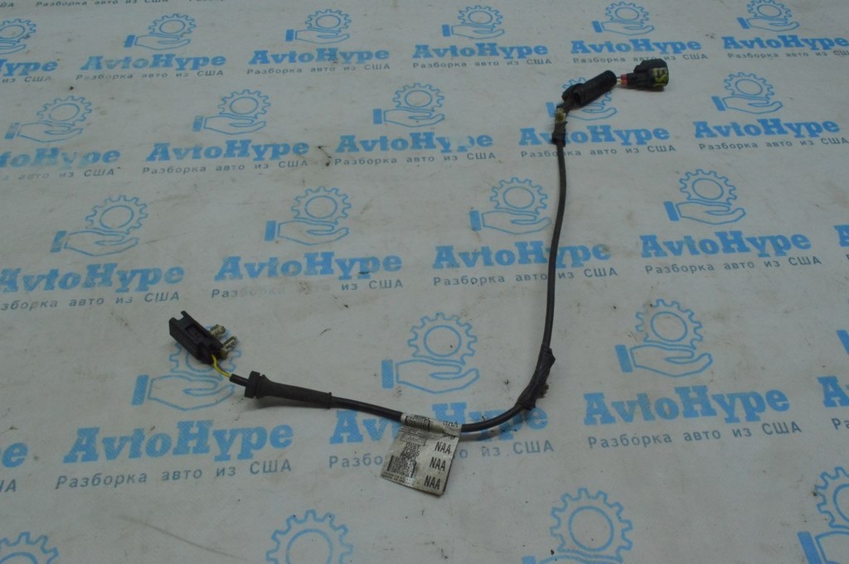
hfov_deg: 67.4
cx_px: 424
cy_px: 282
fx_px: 636
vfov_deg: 47.9
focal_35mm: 27
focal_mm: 18
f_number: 22
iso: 3200
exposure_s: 1/50
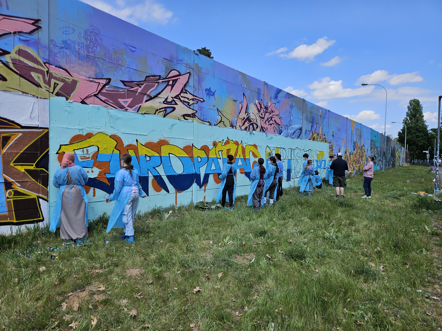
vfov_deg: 58.9
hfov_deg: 73.9
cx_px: 221
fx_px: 294
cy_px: 166
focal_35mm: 23
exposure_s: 1/1521
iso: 25
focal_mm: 5.4
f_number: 1.8
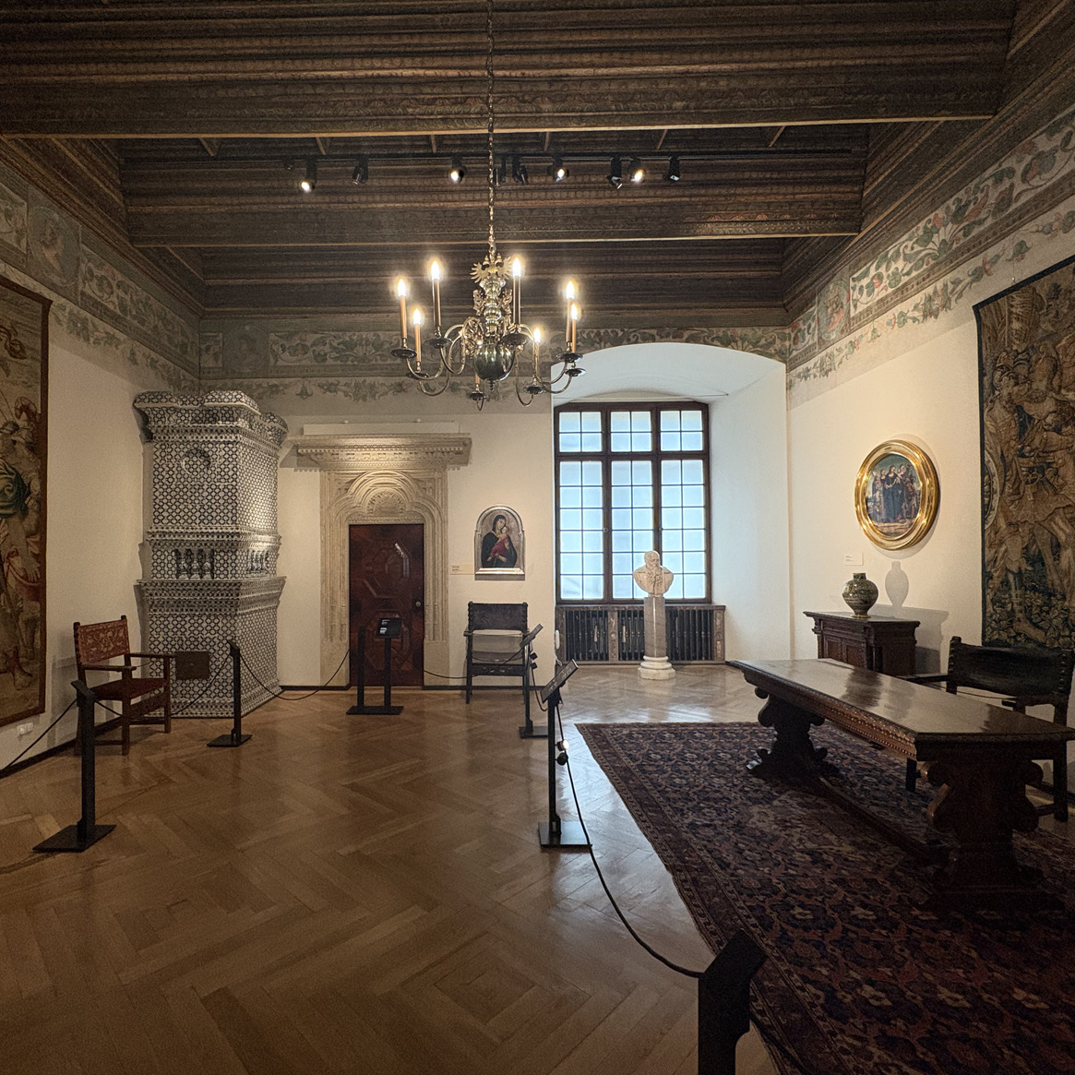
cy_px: 545
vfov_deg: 84.0
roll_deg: +1.3
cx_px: 486
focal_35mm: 17
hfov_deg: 83.7
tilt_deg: +2.4
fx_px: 597
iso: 320
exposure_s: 1/50
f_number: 2.2
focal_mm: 2.22
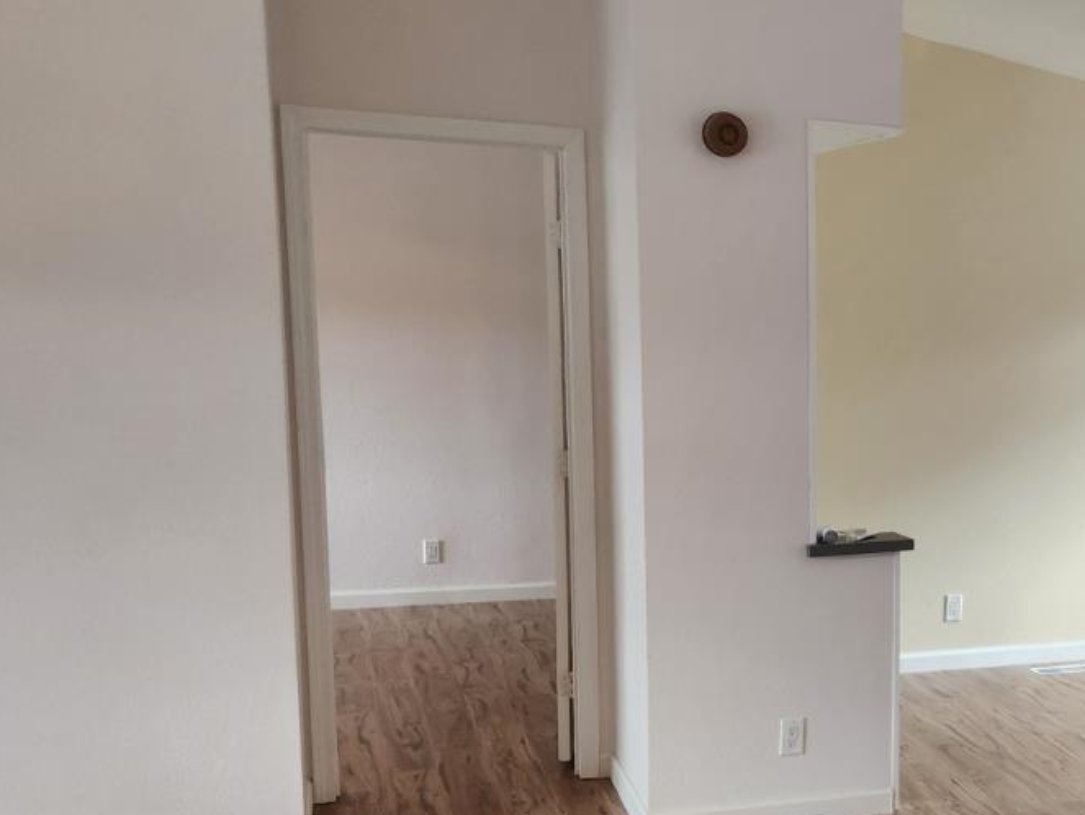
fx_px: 1631
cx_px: 1142
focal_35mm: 52
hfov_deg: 33.0
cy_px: 580
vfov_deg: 27.8
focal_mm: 5.4
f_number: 1.8
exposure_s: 1/120
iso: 125
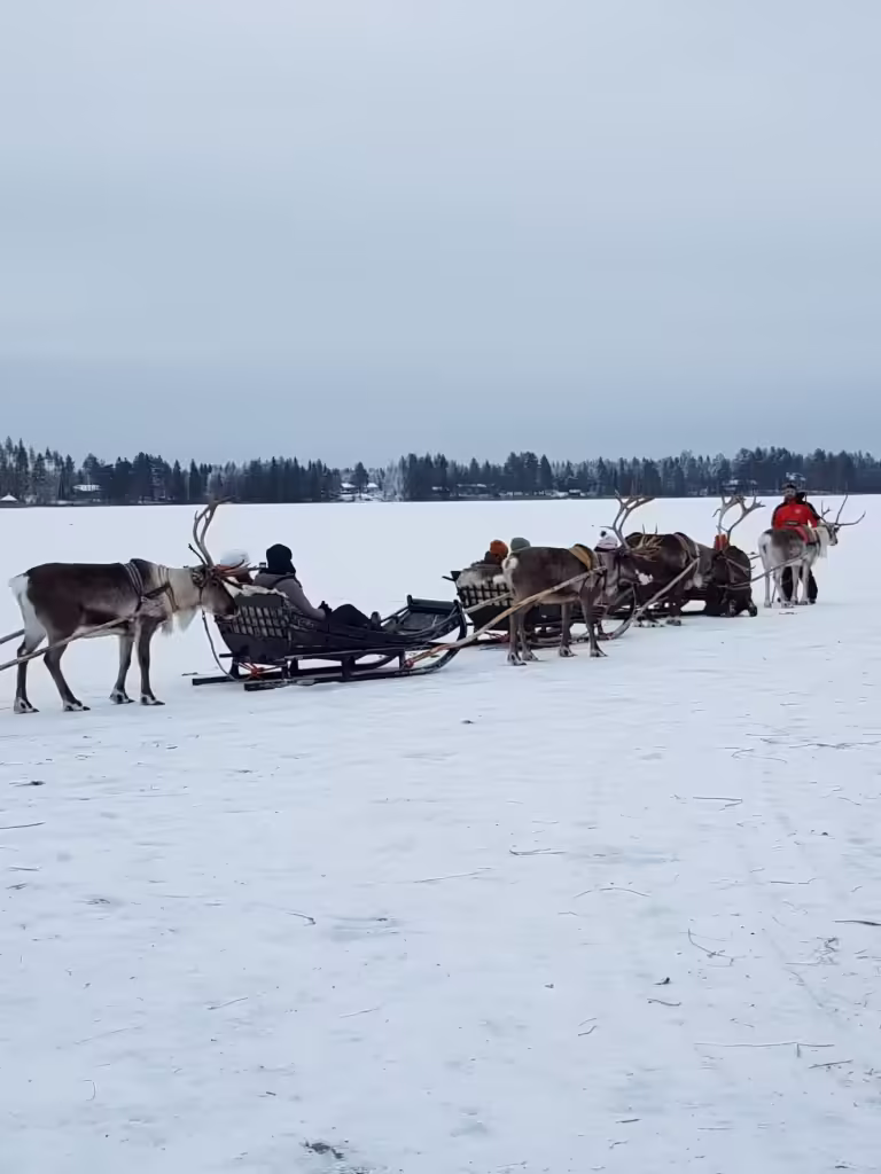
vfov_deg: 67.3
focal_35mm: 26
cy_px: 587
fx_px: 882
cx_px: 440
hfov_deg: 53.1
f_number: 1.7
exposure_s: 1/50
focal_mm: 4.2
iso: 100
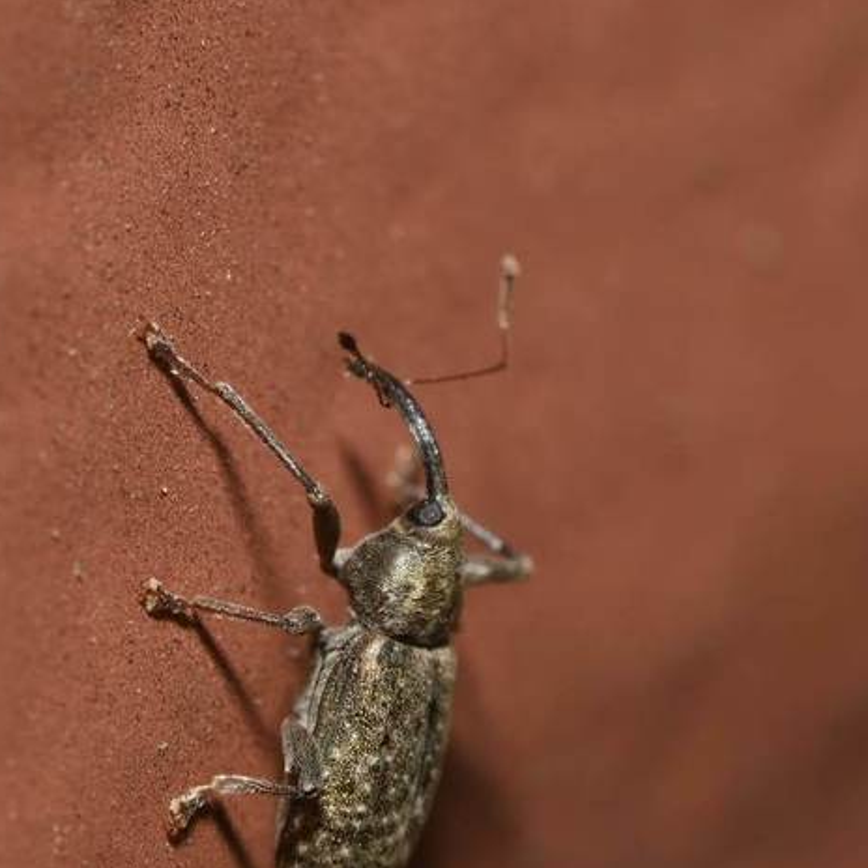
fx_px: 7855
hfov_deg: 6.3
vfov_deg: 6.3
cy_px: 591
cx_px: 365
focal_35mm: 277
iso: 100
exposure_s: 1/60
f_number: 22
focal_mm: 105
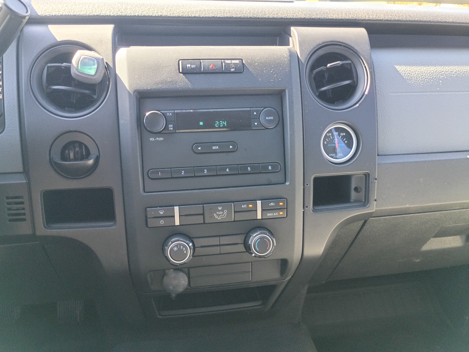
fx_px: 393
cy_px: 176
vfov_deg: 48.2
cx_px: 234
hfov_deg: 61.7
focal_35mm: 29
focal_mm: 4.27
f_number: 1.8
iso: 356
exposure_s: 1/60
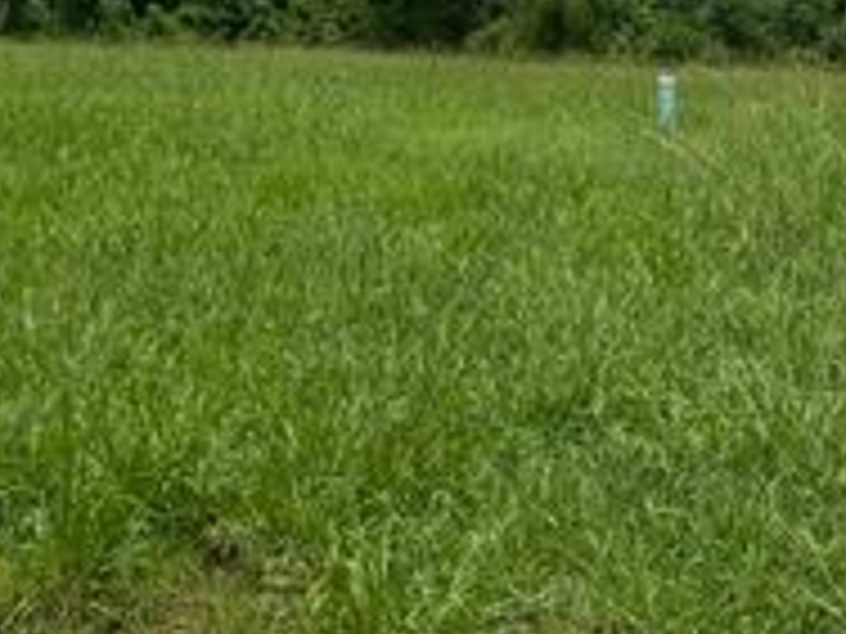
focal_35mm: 64
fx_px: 1564
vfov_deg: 22.2
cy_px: 16
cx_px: 486
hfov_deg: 30.2
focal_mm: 6.76
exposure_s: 1/7937
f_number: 1.78
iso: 80
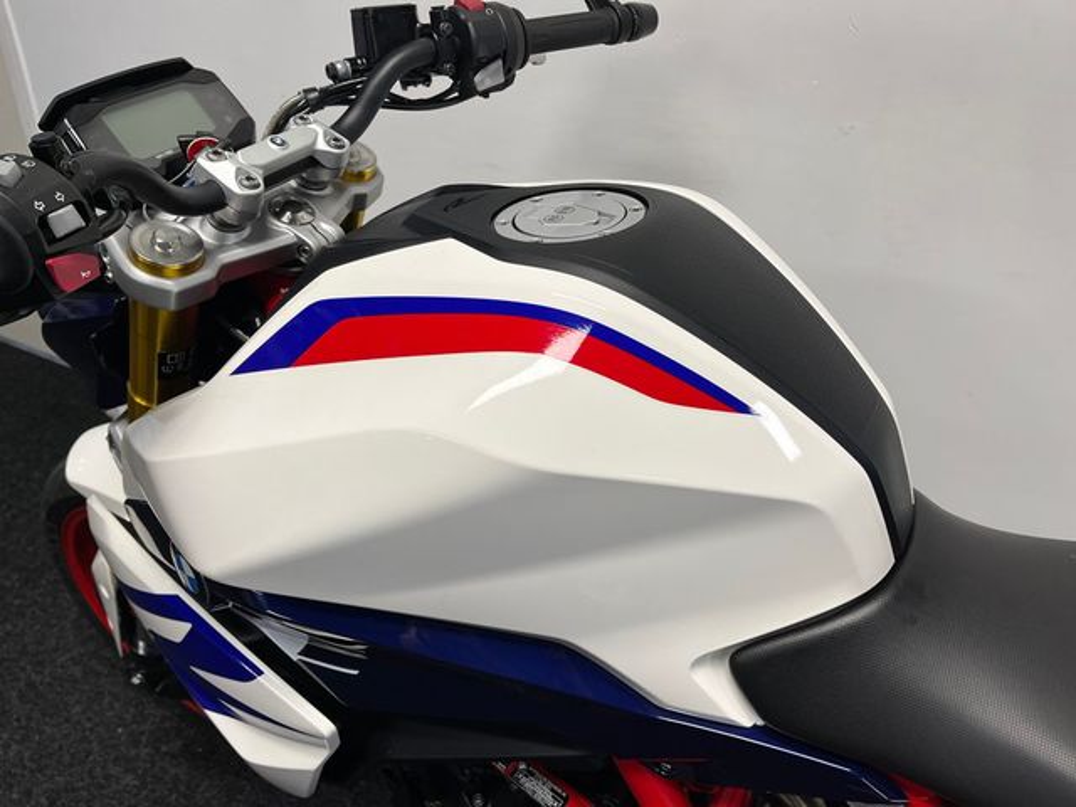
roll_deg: +0.3
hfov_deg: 67.3
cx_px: 538
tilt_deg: -29.4
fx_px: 808
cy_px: 404
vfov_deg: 53.1
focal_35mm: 26
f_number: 1.6
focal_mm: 5.1
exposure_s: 1/100
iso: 80
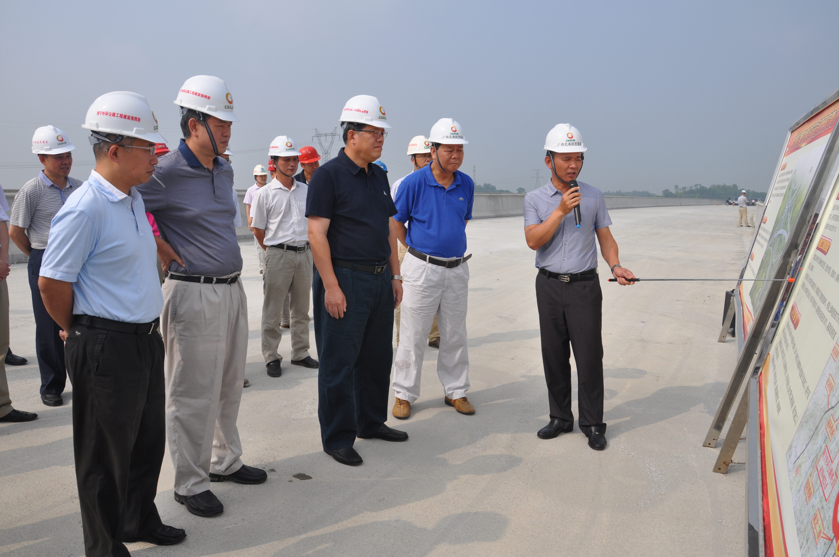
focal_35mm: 27
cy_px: 278
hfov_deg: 67.4
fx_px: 628
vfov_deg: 47.8
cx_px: 420
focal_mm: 18
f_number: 10
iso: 200
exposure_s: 1/400
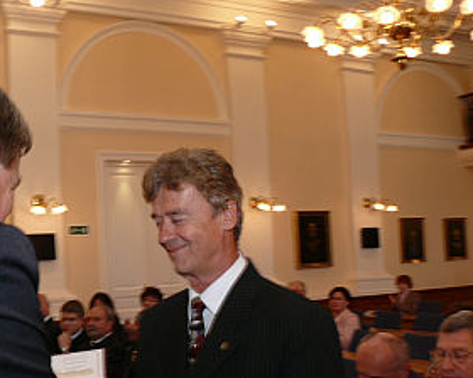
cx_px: 172
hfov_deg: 33.9
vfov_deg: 27.5
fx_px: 770
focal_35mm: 55
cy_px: 241
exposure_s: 1/30
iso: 100
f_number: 4
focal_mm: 7.4
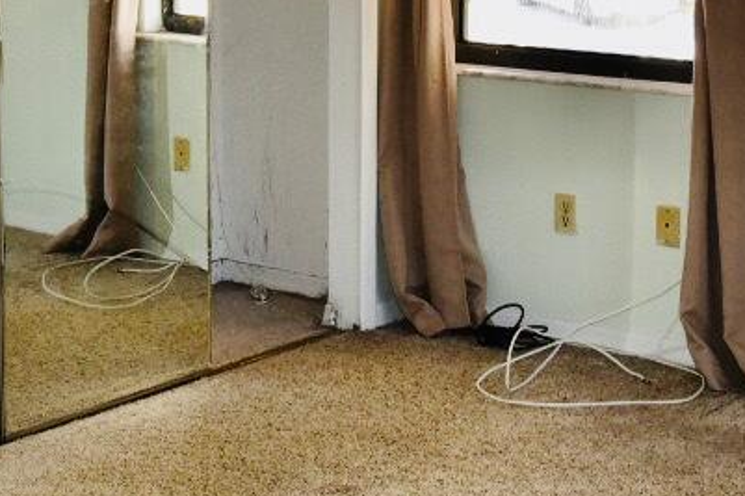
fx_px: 2006
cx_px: 119
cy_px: 37
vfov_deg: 13.9
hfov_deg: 20.7
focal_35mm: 97
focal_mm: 24
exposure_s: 1/125
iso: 800
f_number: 5.6
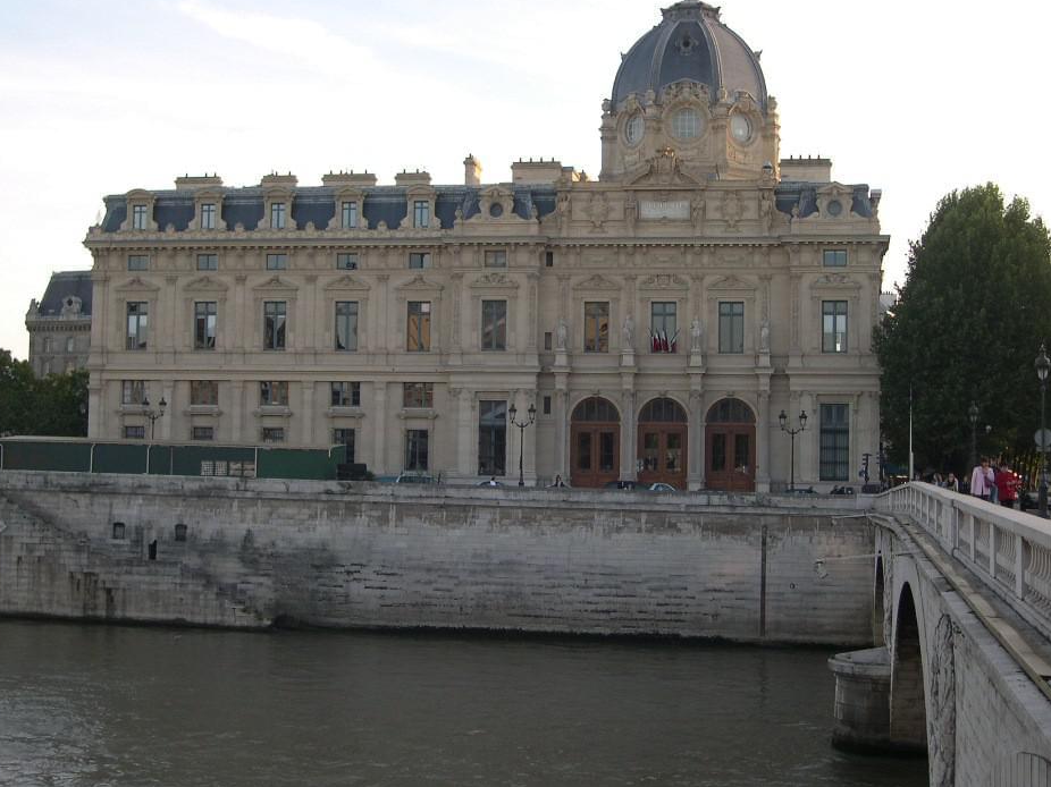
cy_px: 373
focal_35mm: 52
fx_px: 1578
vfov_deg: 28.0
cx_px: 490
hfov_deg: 36.8
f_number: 3.1
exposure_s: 1/214
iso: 100
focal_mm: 10.1
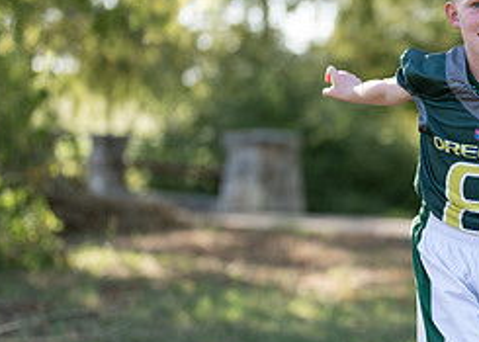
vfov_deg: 11.6
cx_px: 479
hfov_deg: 15.9
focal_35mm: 124
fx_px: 1687
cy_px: 193
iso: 100
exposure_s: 1/1250
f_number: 1.2
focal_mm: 50
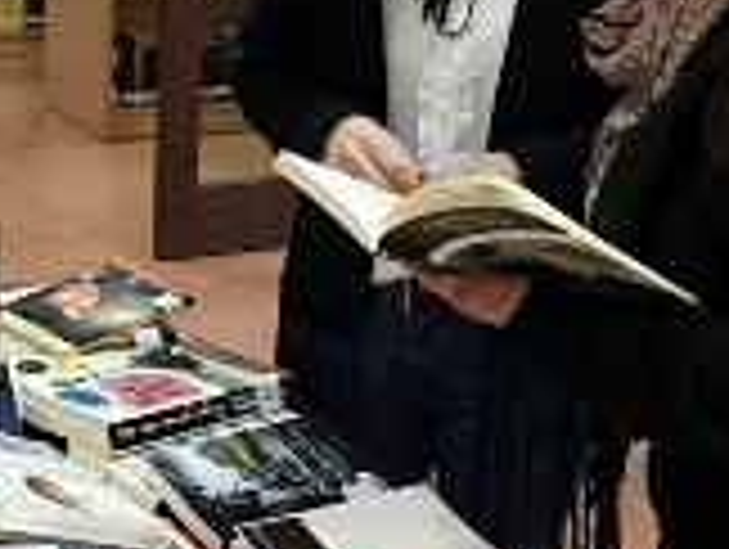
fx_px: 1687
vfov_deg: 18.5
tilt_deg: -19.1
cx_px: 135
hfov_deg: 24.0
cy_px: 292
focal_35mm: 80
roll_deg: -1.6
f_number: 2.2
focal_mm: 4.15
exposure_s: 1/8
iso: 100
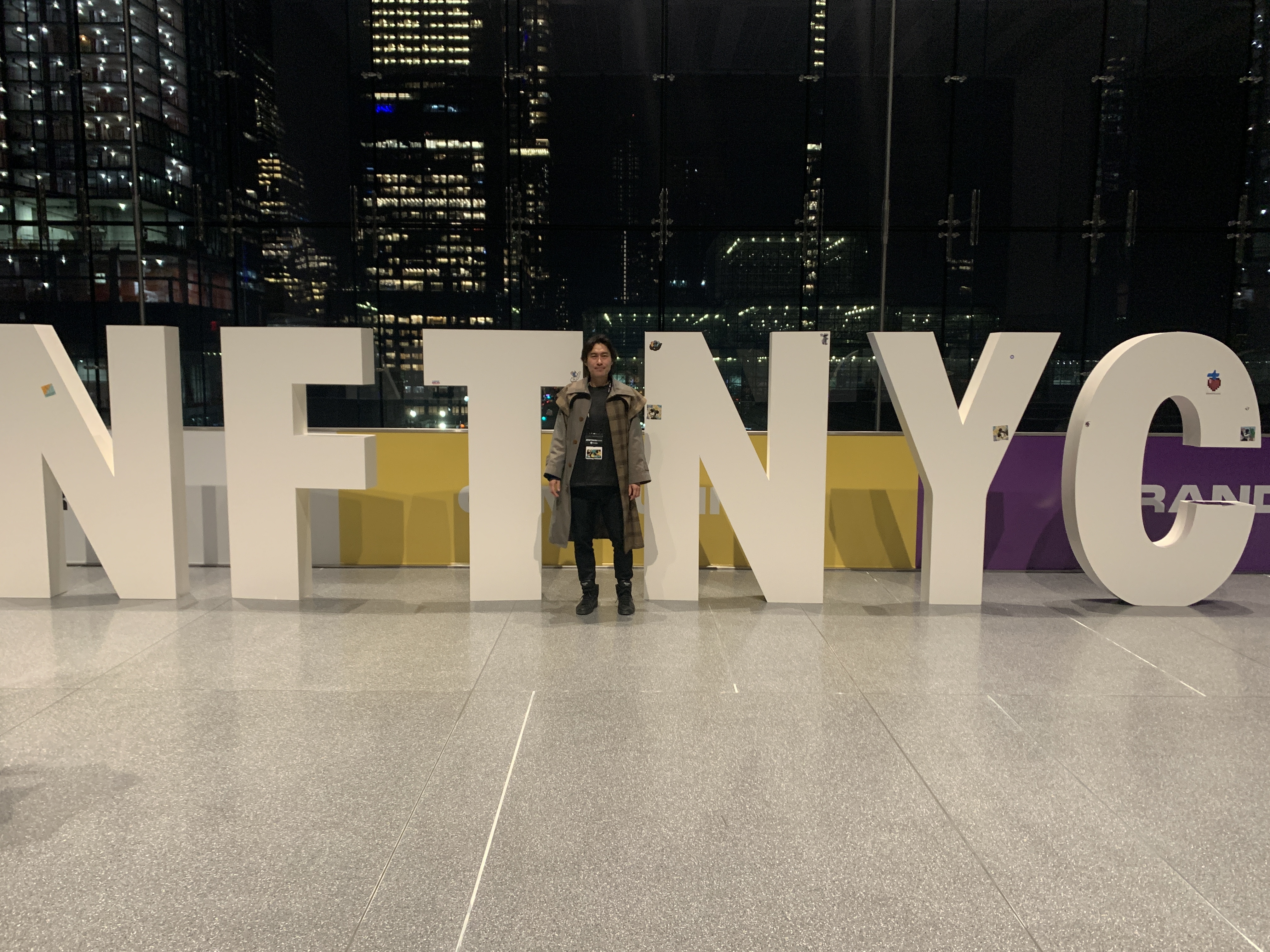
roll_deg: -0.1
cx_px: 635
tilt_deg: -6.3
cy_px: 476
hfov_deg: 67.3
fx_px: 954
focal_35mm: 26
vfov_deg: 53.1
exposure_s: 1/59
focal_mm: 4.25
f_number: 1.8
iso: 200
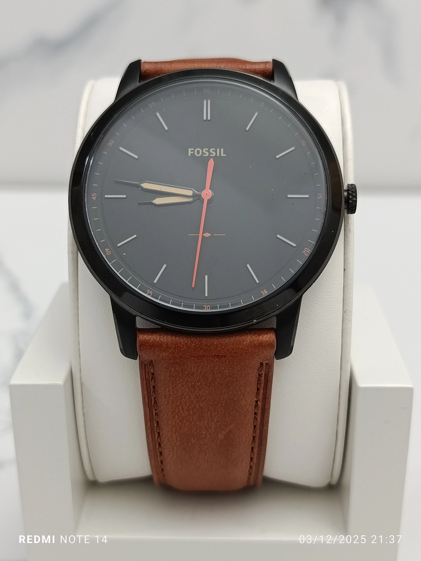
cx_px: 210
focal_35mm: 48
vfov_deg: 39.7
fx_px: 778
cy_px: 280
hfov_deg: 30.3
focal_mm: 5.24
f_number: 1.7
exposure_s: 1/100
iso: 429
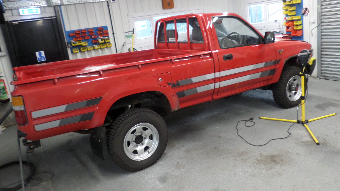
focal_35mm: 27
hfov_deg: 69.9
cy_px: 79
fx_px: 243
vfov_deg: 42.7
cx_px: 167
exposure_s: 1/20
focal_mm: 4.3
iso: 200
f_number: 3.1
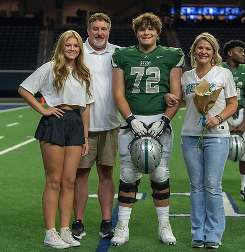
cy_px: 124
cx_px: 137
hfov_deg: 17.8
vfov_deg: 18.2
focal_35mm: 97
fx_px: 784
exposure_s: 1/320
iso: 1250
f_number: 2.8
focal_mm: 70
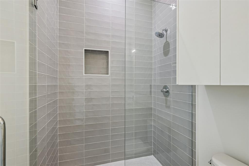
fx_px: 121
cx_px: 124
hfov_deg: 91.6
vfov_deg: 68.8
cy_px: 83
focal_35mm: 18
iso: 400
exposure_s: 1/13
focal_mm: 17.5
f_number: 8
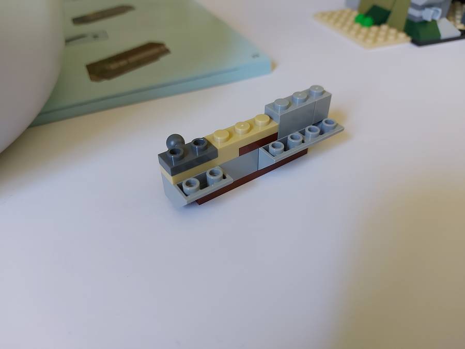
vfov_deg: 56.8
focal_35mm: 24
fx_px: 322
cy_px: 174
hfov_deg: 71.6
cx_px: 232
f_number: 1.8
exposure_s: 1/33
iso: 200
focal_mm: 5.23
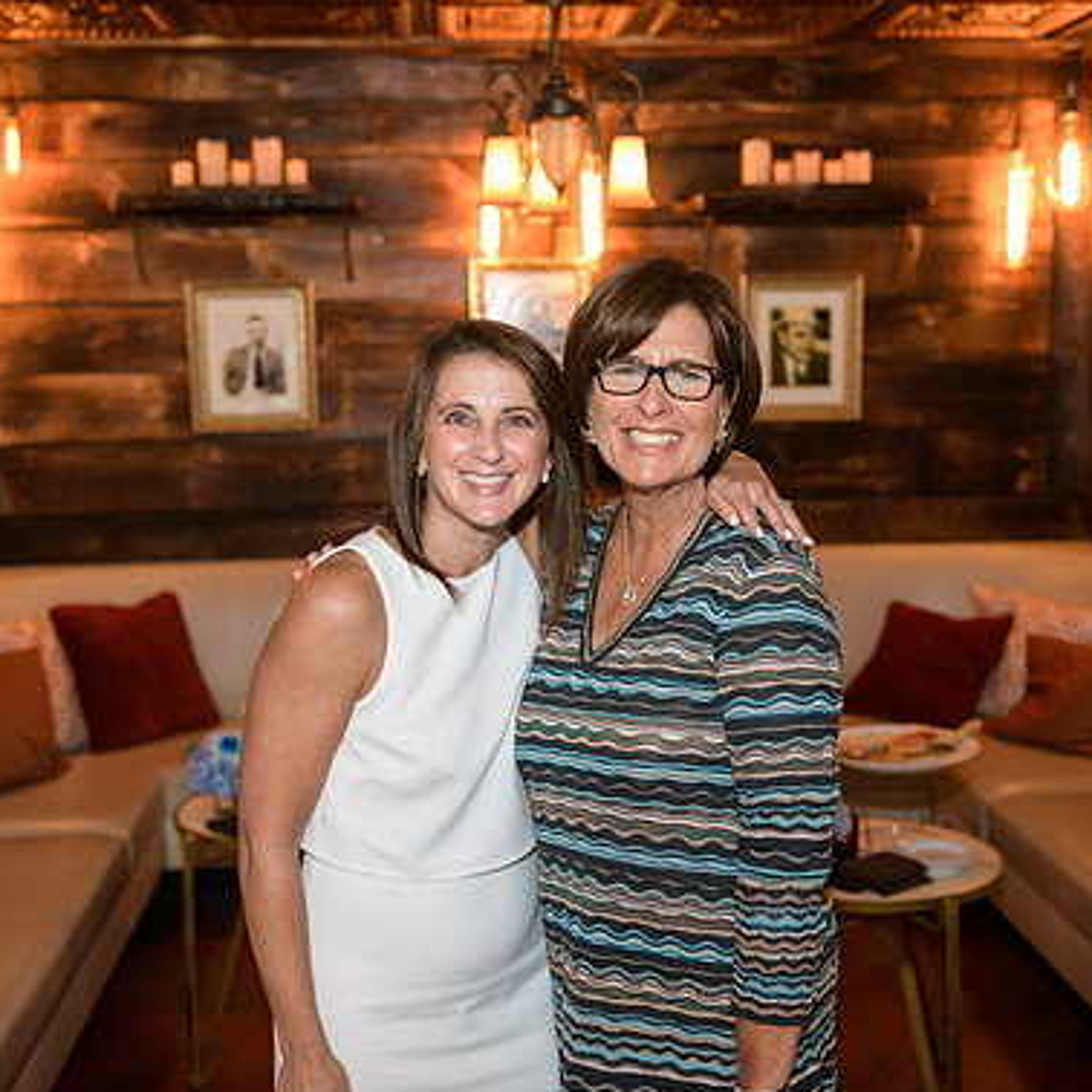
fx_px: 1677
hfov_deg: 36.0
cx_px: 598
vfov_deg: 36.1
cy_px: 556
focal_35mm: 47
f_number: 3.2
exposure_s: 1/125
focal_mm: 36
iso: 1600
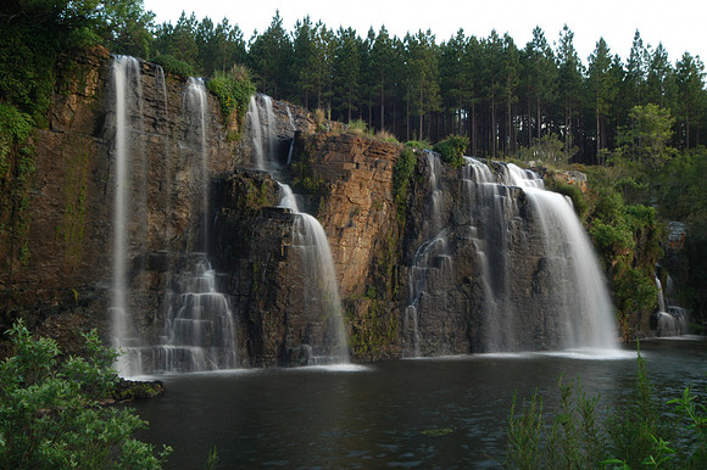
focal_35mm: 36
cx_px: 354
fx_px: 707
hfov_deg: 53.2
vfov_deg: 36.8
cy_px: 235
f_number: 20
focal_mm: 24
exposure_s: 1/1.6
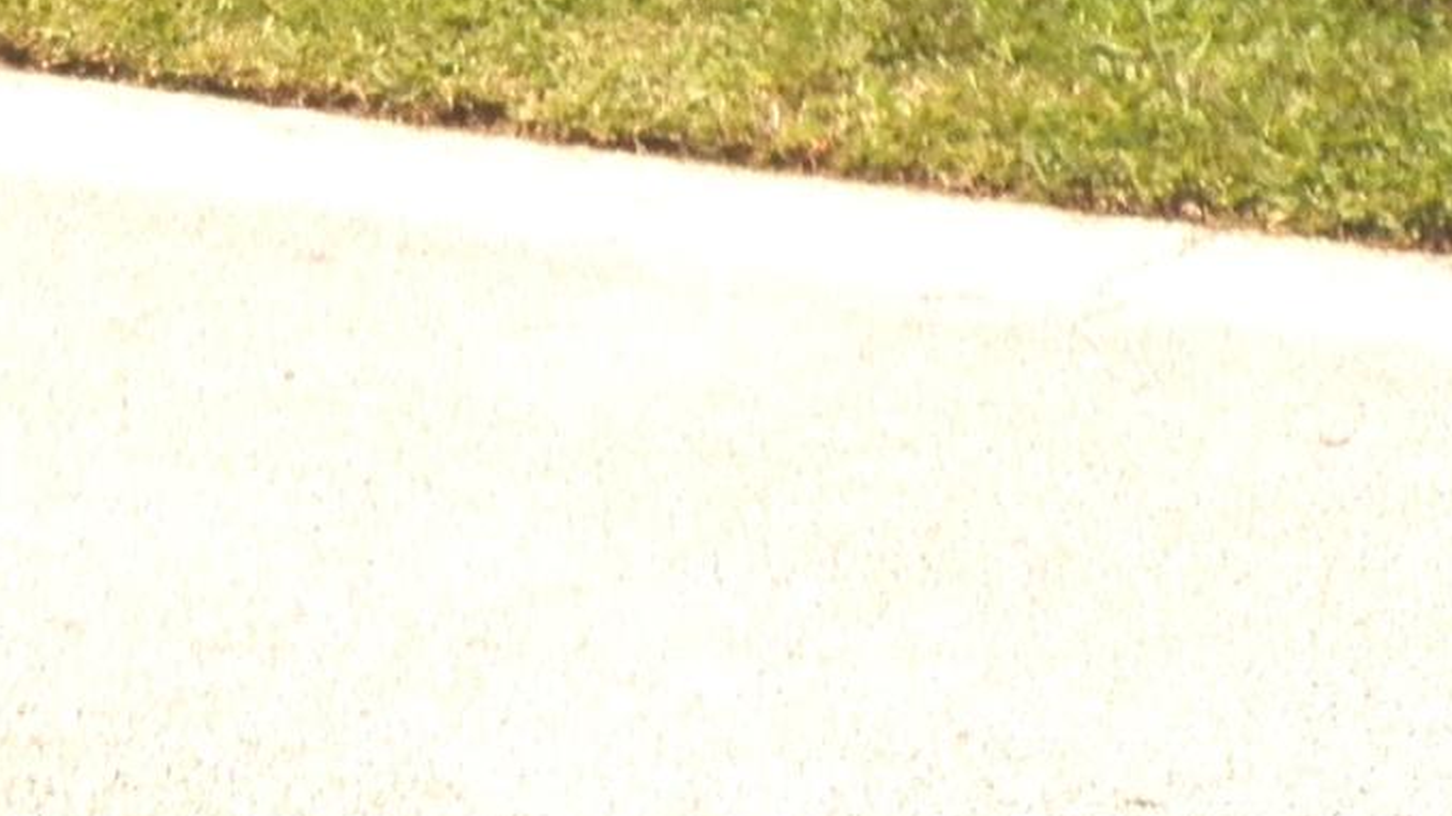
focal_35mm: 135
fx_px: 5196
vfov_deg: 8.1
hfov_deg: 15.5
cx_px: -128
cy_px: -1300
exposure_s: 1/1600
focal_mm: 4.9
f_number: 4
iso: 125
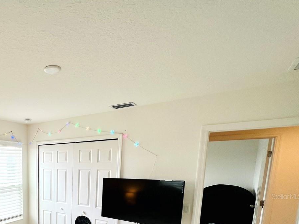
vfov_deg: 52.6
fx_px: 199
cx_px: 38
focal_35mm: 23
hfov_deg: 63.6
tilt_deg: -8.0
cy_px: 196
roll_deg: +0.7
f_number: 1.8
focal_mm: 1.57
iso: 40
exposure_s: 1/120
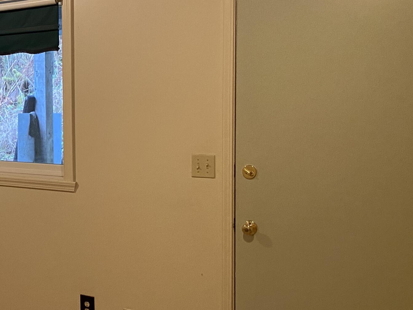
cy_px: 155
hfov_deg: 30.6
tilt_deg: -4.9
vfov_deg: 25.2
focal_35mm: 58
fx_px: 692
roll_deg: +2.2
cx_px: -11
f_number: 1.8
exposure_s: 1/60
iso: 400
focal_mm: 4.25
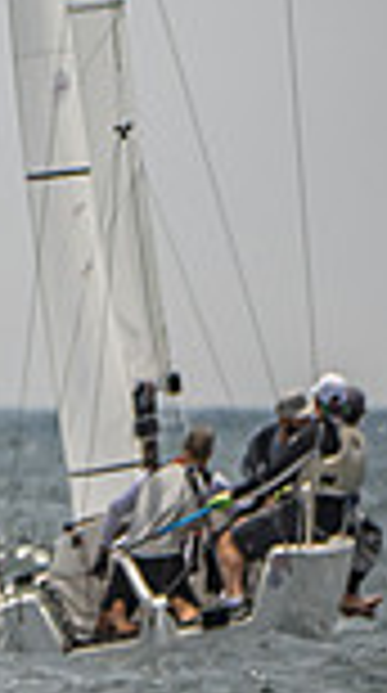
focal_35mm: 1198
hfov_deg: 1.0
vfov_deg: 1.8
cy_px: 129
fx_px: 21976
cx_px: -983
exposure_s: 1/3200
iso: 400
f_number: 6.3
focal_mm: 260
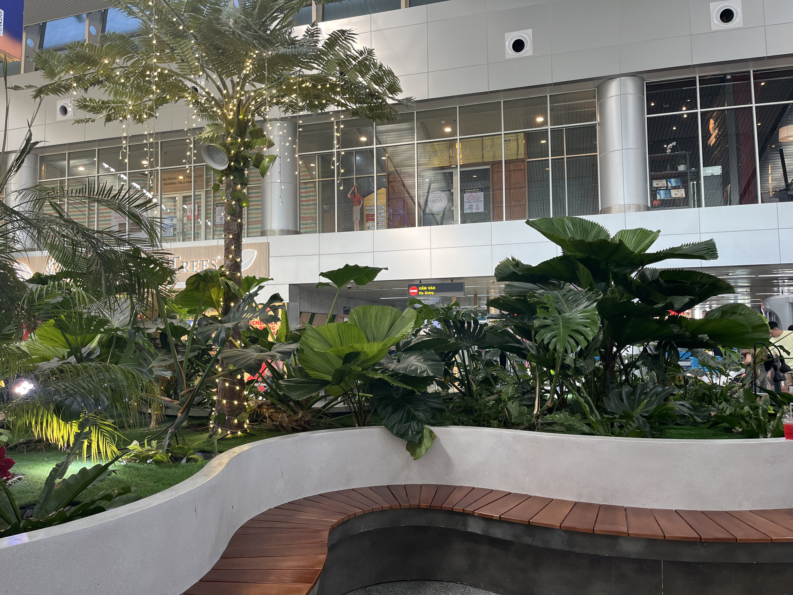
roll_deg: +0.9
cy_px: 298
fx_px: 596
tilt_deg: +3.8
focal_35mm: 26
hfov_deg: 67.3
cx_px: 396
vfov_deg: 53.1
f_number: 1.6
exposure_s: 1/121
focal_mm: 5.1
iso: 100
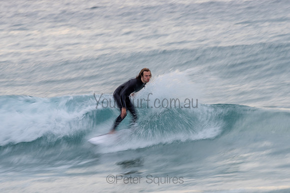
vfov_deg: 2.2
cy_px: 98
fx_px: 4940
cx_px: 145
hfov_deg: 3.4
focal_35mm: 613
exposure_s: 1/15
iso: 64
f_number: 16
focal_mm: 500
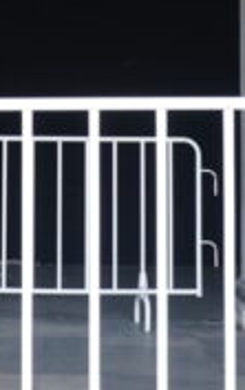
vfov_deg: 19.4
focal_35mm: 106
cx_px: 13
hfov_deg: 12.3
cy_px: 74
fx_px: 1130
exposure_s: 1/400
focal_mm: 16
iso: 640
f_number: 3.5
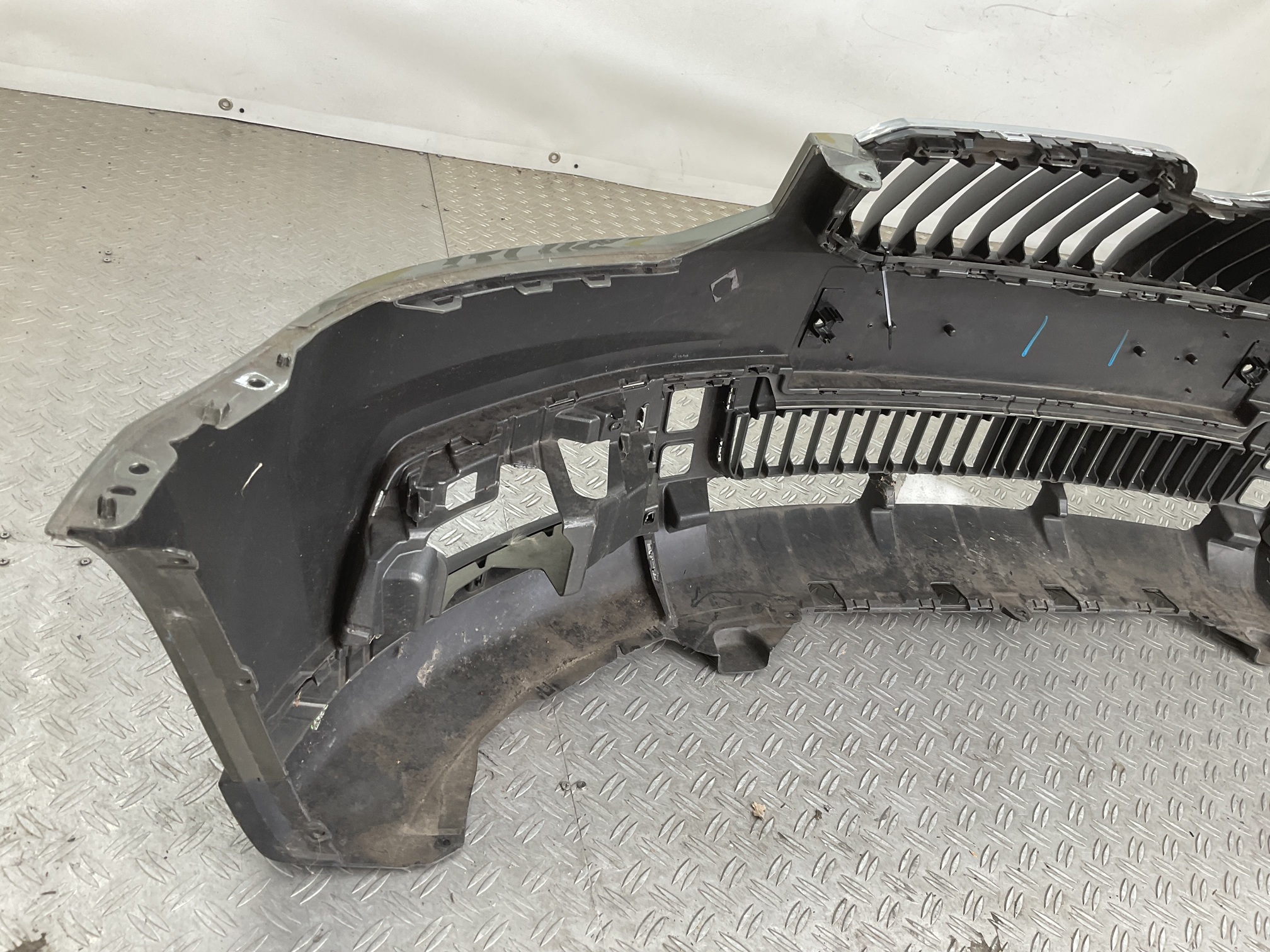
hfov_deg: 61.7
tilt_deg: -33.7
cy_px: 476
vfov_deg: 48.2
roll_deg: -20.7
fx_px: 1064
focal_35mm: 29
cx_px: 635
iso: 25
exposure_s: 1/100
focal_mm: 3
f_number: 1.8
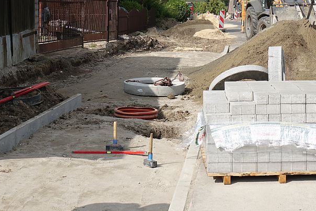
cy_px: 45
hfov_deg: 26.6
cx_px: 192
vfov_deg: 17.8
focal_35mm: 76
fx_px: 667
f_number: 4.5
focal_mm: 16.43
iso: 125
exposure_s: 1/800
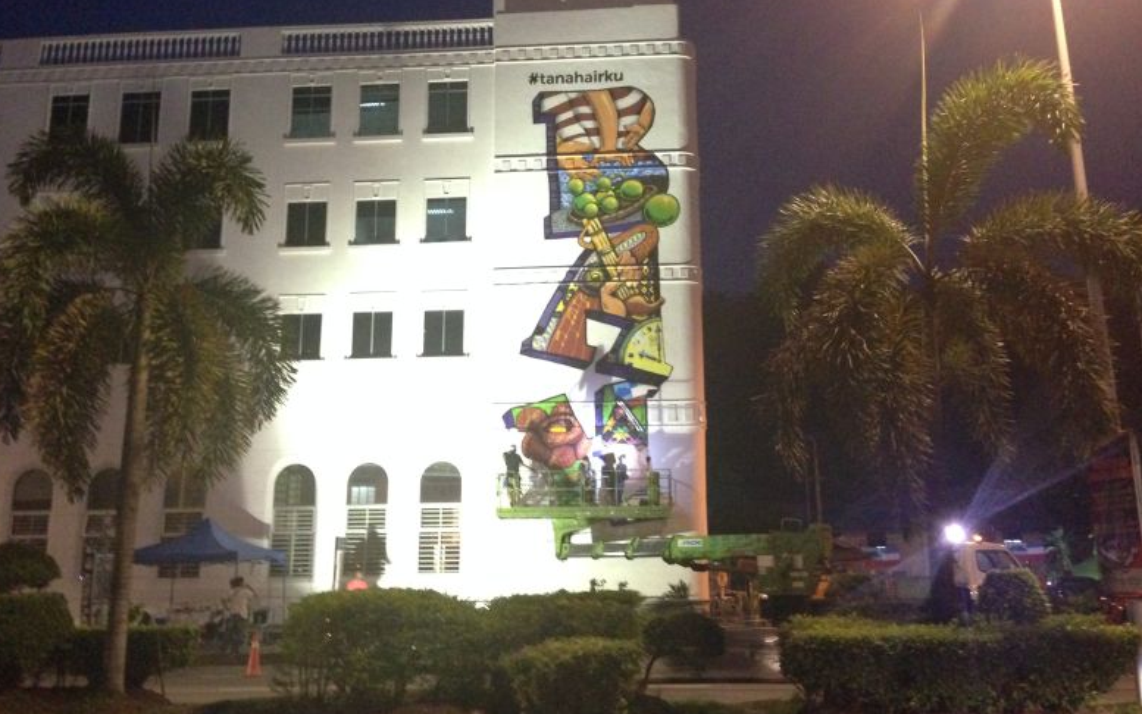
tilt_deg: +12.6
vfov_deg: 35.3
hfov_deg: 54.0
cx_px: 581
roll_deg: -0.7
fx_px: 1121
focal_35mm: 36
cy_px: 332
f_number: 2.4
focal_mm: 4.12
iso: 640
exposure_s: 1/15
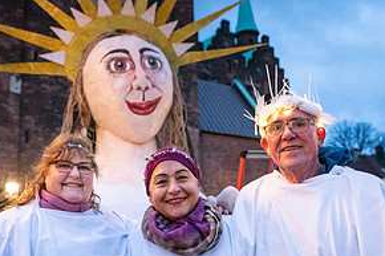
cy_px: 149
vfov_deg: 31.8
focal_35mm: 42
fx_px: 449
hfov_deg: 46.4
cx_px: 179
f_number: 2.8
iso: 8000
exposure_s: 1/160
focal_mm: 21
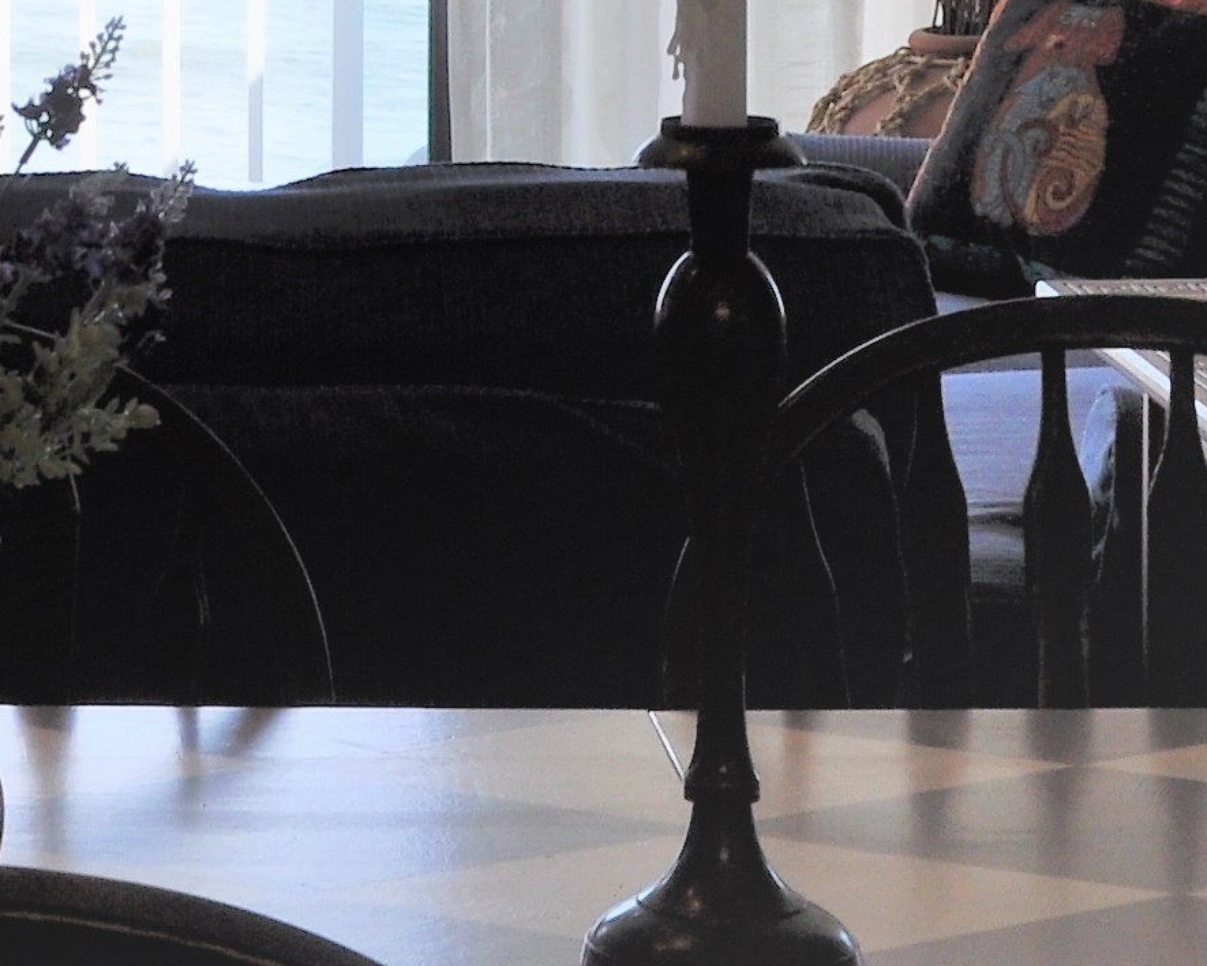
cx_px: -252
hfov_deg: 11.1
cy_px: -341
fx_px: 6082
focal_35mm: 170
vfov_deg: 8.9
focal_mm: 25
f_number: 9
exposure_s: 1/80
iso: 200
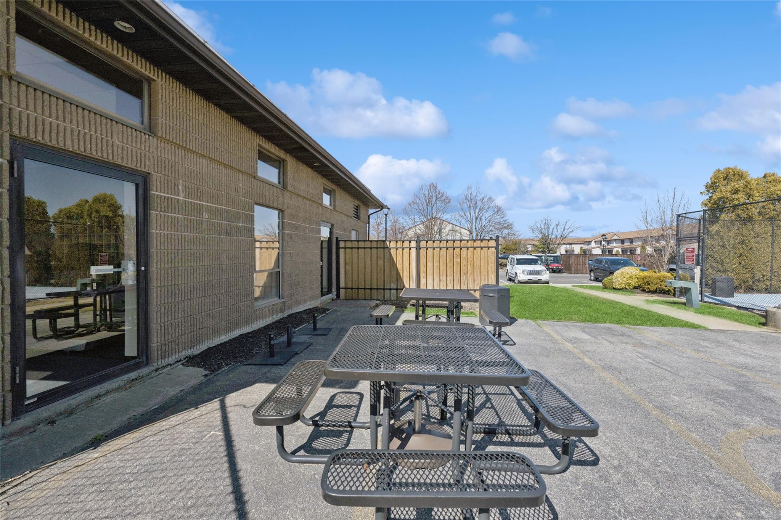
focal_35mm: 16
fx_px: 336
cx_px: 390
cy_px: 260
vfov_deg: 75.5
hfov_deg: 98.6
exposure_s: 1/2500
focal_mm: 15.5
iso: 400
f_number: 8
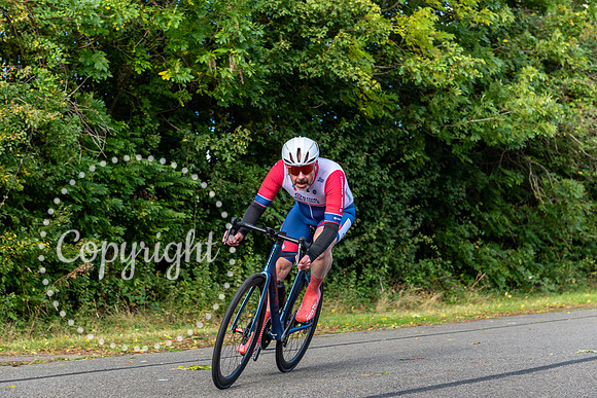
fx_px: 1095
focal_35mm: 66
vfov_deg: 20.6
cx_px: 298
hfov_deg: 30.5
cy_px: 199
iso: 200
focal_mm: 66
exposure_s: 1/500
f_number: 3.5
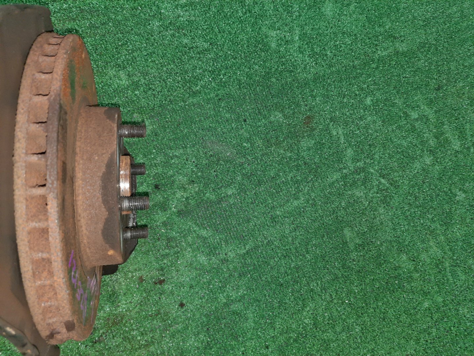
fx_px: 342
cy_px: 178
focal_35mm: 25
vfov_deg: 54.9
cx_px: 237
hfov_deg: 69.4
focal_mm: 4.6
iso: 363
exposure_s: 1/25
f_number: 2
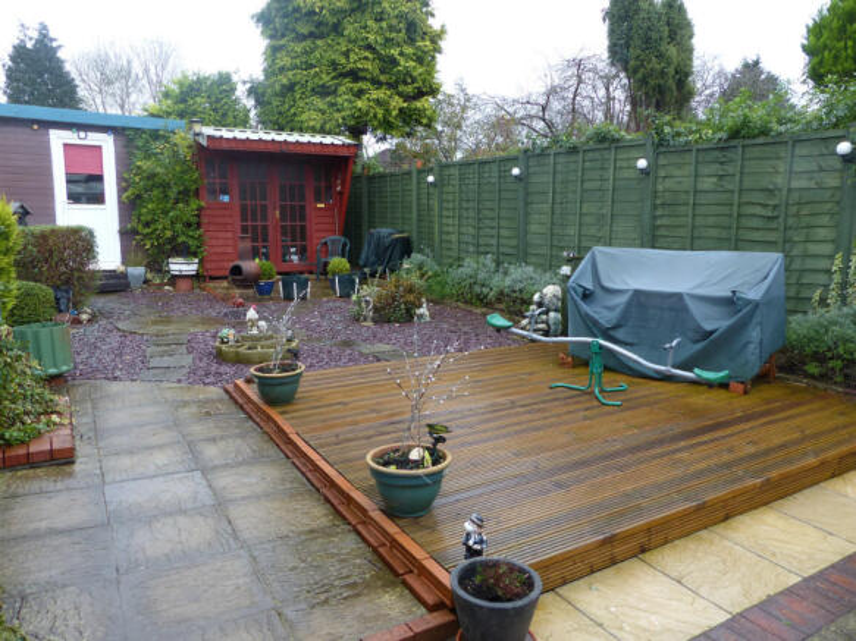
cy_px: 320
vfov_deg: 54.9
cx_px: 428
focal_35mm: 25
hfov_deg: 69.4
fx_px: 618
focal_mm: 4.5
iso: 100
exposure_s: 1/60
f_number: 2.8
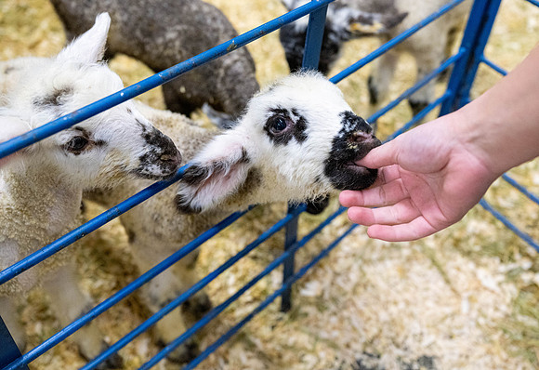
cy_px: 164
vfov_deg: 35.7
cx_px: 309
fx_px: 574
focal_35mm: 38
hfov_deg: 50.1
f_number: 3.5
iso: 2500
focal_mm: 33.5
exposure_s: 1/250
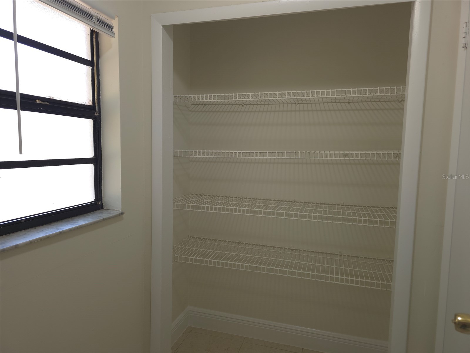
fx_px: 312
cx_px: 235
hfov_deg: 73.9
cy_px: 176
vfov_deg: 58.9
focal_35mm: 23
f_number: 1.7
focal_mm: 6.3
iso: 80
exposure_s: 1/60
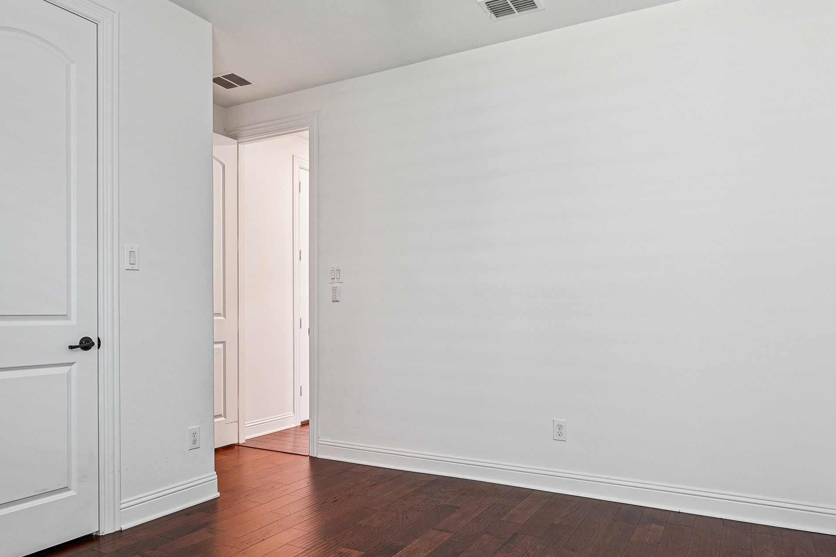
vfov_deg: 53.0
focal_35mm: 24
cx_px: 406
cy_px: 304
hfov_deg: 73.7
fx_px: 557
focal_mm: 14
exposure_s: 1
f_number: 9
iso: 100
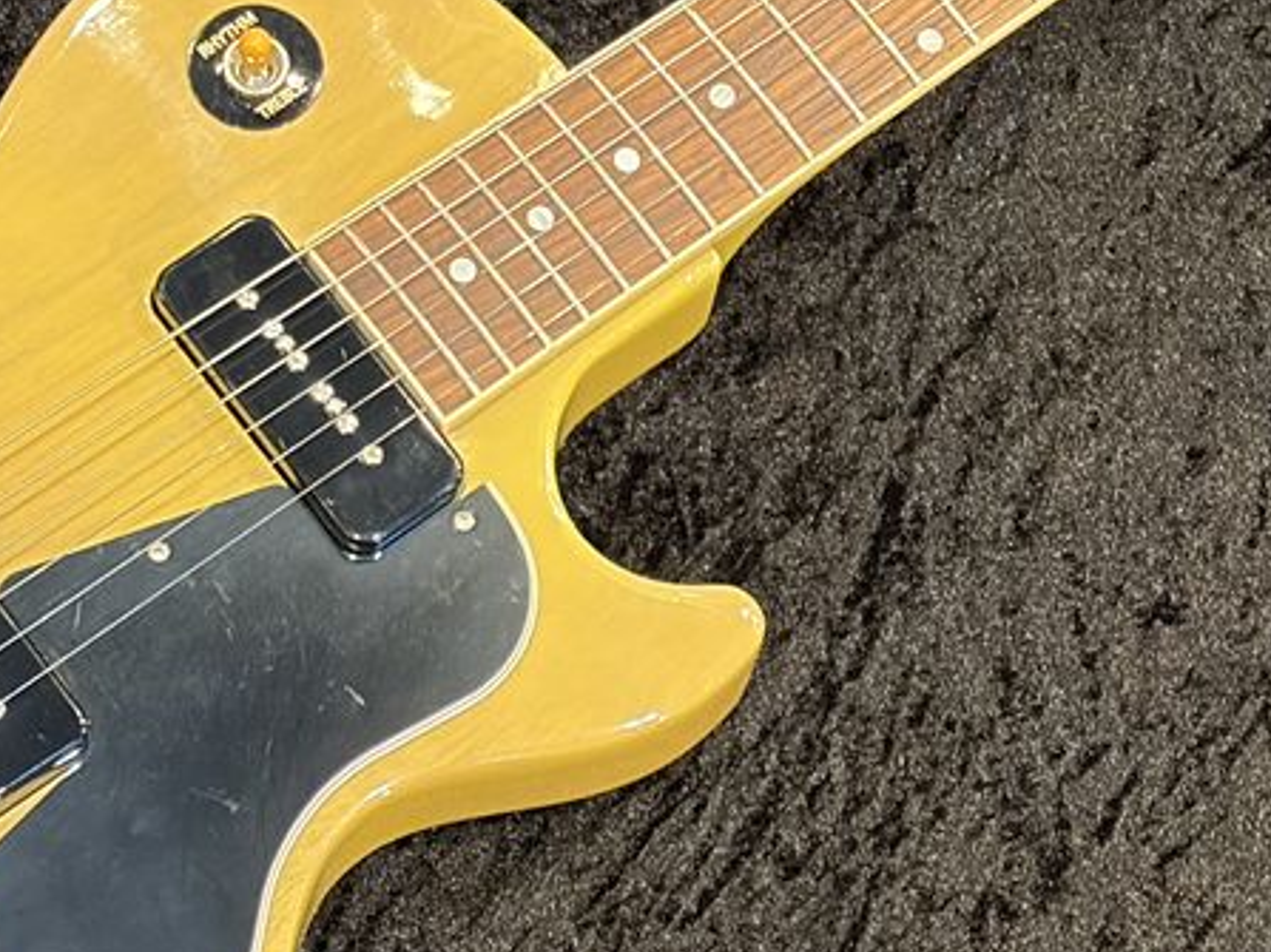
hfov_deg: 13.3
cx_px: 569
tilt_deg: -67.0
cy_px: 401
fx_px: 5469
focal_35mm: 149
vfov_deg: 10.0
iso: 250
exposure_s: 1/40
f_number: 1.6
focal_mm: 5.96
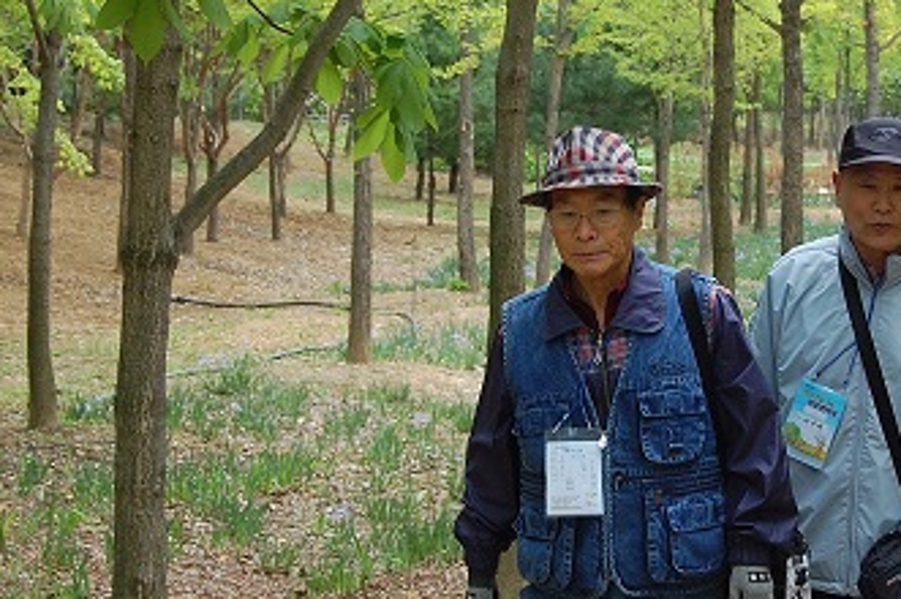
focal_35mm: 119
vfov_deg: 11.5
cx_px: 678
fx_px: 2979
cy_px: 302
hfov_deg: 17.1
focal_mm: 35
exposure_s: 1/160
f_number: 6.3
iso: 200
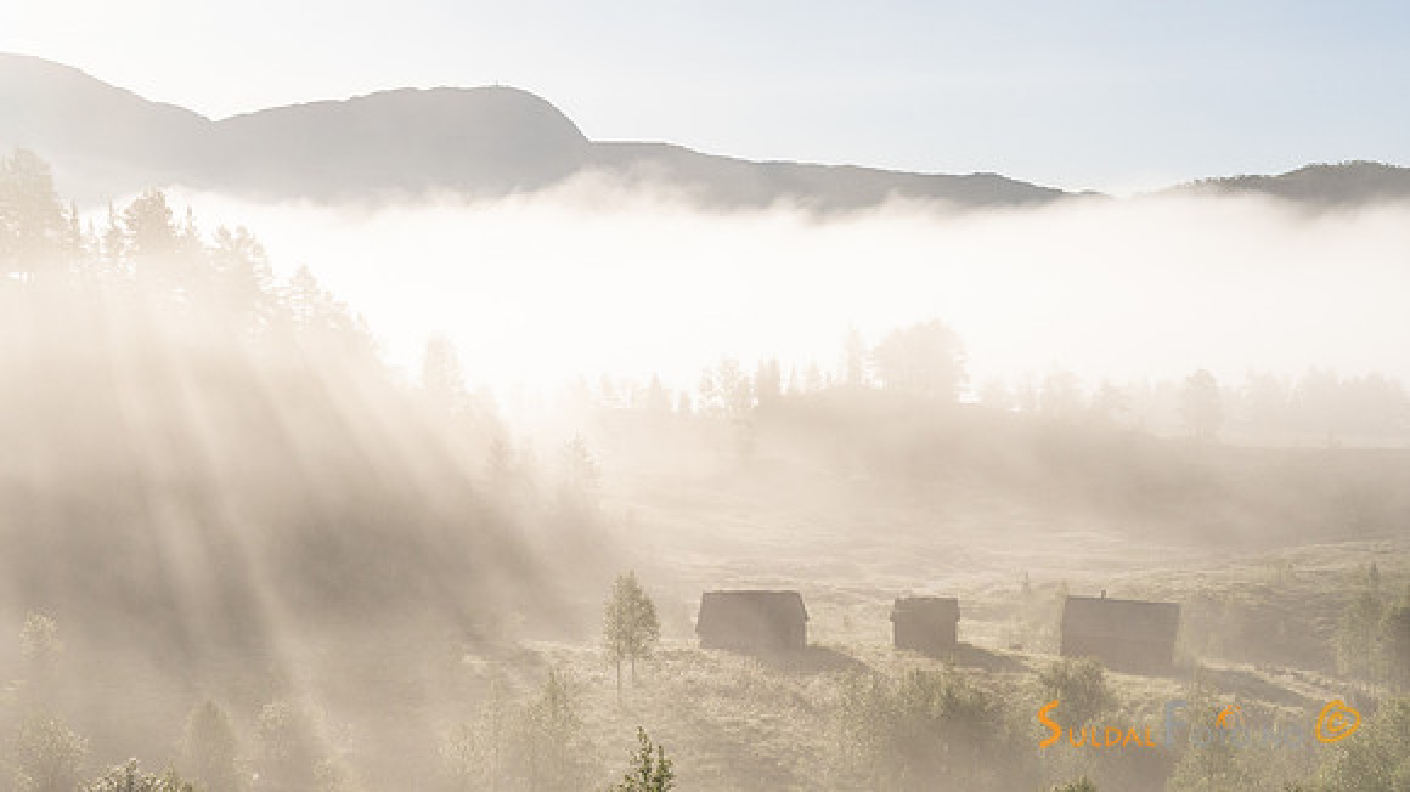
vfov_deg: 21.9
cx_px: 797
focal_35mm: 55
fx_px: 2038
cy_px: 567
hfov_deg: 38.1
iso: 200
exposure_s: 1/2000
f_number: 9
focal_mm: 34.5
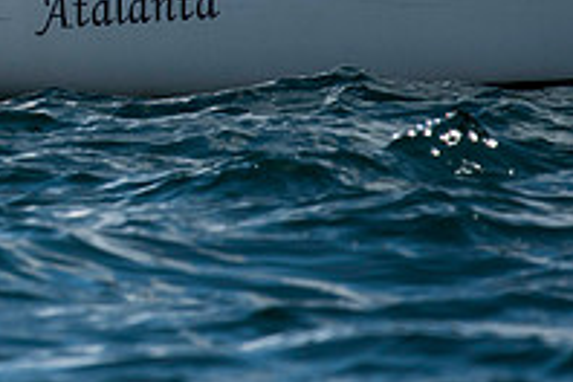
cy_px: -137
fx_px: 20977
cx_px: -260
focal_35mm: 1318
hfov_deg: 1.6
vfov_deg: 1.0
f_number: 5.6
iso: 320
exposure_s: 1/3200
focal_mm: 300
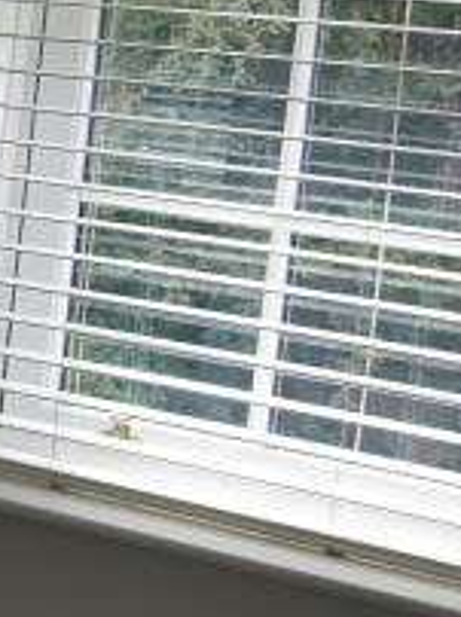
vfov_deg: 16.7
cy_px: 102
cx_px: -1053
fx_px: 2082
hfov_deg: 9.2
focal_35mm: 117
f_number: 2.8
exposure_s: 1/125
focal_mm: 8.8
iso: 125
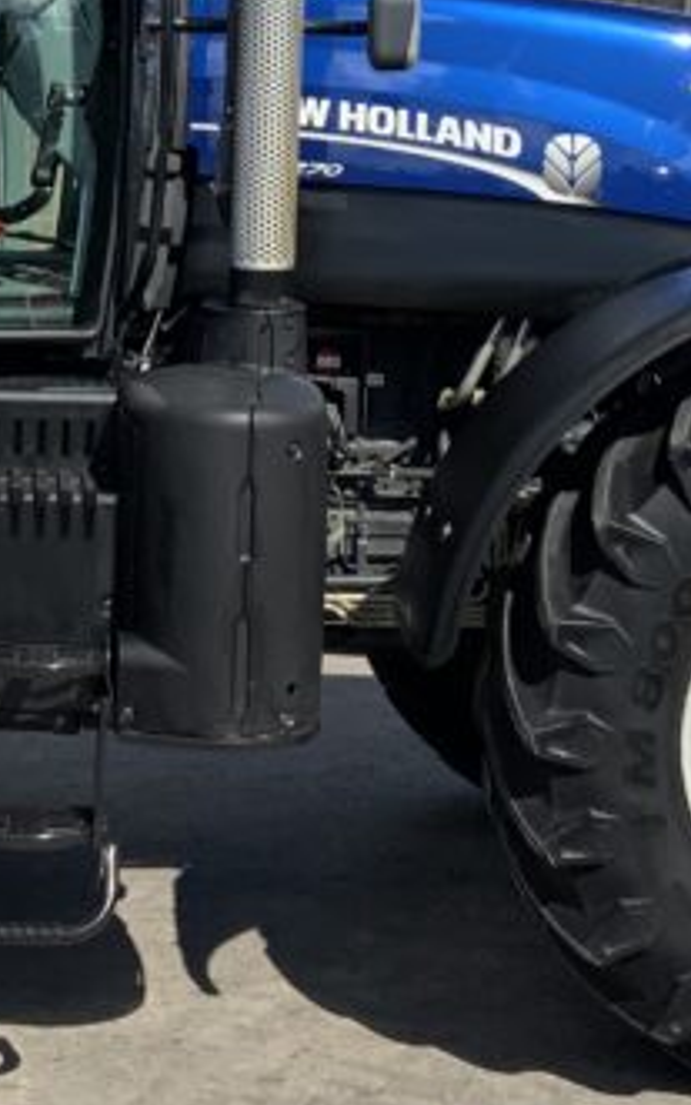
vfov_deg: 21.3
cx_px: 267
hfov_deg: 13.8
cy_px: 93
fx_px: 2861
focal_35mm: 95
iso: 16
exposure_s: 1/1848
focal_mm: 3
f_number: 1.8
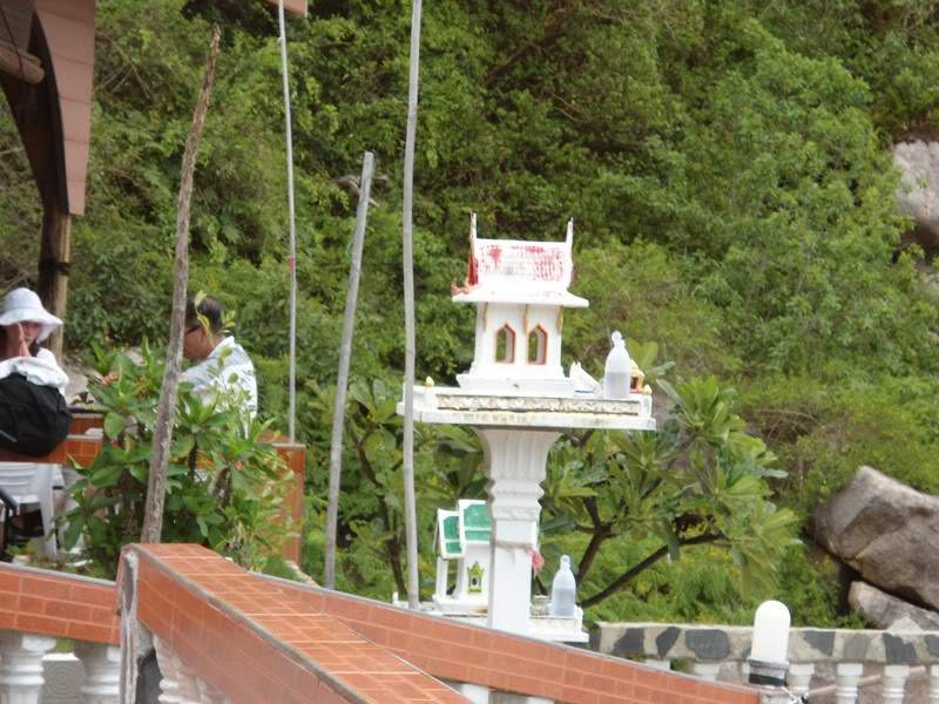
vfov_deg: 14.1
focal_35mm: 105
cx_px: 470
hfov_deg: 18.7
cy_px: 352
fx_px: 2848
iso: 100
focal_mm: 18.8
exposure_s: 1/160
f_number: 5.9
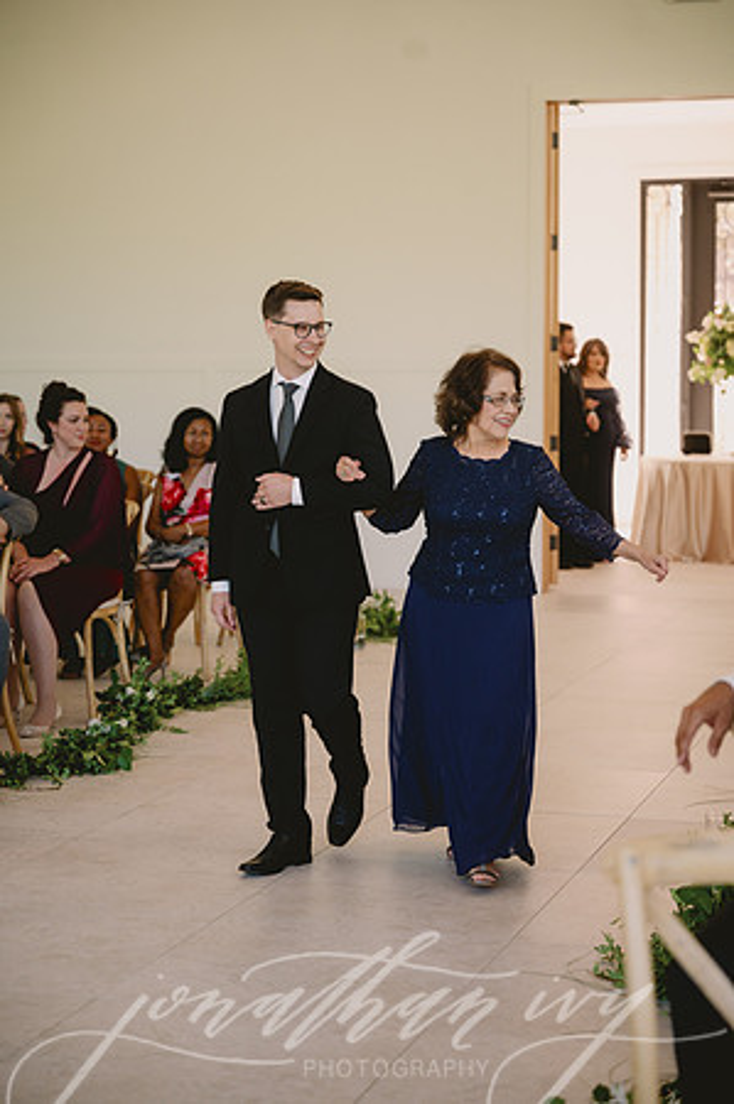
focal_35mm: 70
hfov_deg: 19.4
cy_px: 552
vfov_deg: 28.9
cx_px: 367
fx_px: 2146
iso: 1250
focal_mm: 70
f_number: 2.8
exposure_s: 1/640
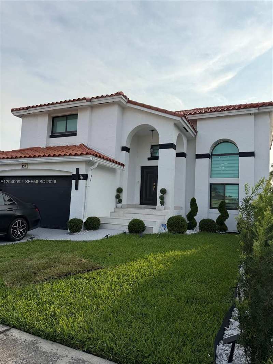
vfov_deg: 71.6
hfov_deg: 56.8
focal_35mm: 24
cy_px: 182
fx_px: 252
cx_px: 136
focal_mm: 6.76
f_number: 1.78
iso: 80
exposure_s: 1/4975
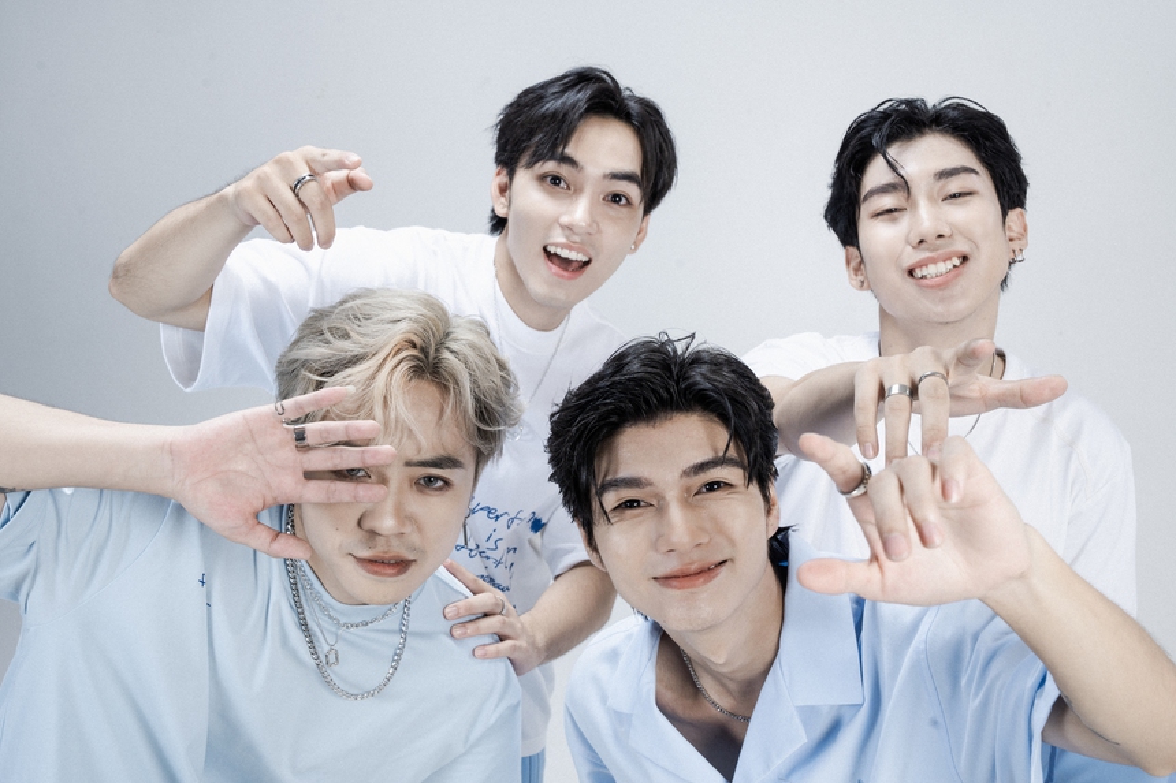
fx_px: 1633
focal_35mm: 50
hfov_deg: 39.6
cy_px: 392
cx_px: 588
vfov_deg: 27.0
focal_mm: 50
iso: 100
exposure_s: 1/160
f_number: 11
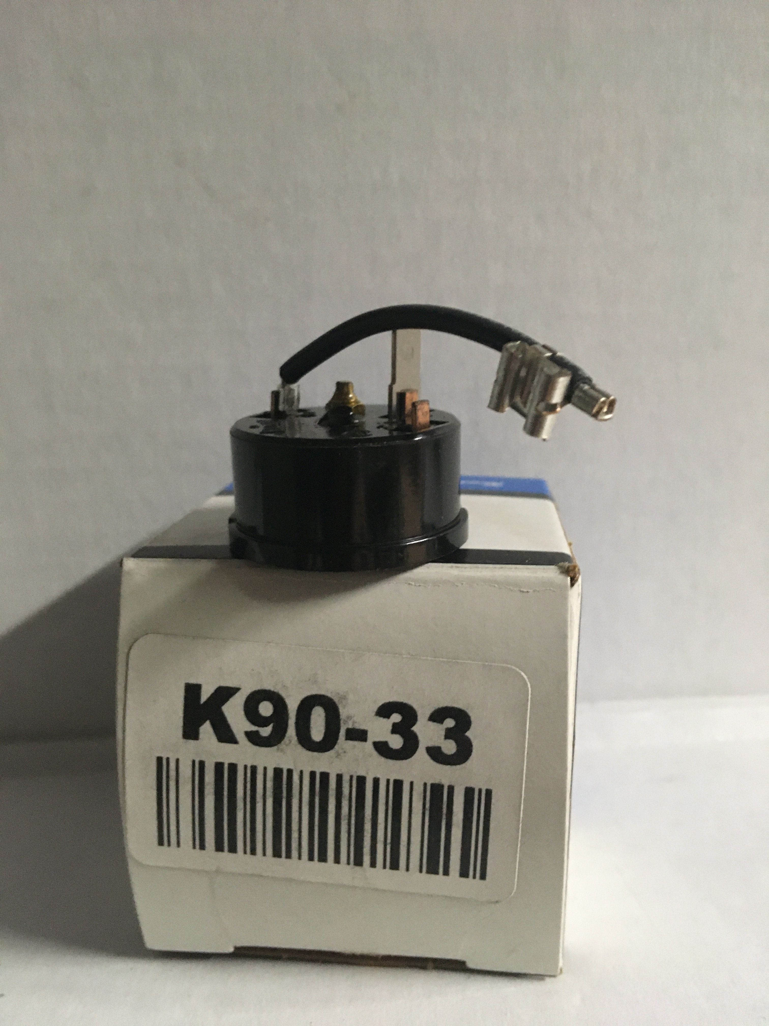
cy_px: 513
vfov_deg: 61.7
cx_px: 384
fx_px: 859
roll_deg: +3.6
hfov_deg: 48.2
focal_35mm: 29
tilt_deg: -13.1
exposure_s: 1/20
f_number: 2.2
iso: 200
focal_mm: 4.15
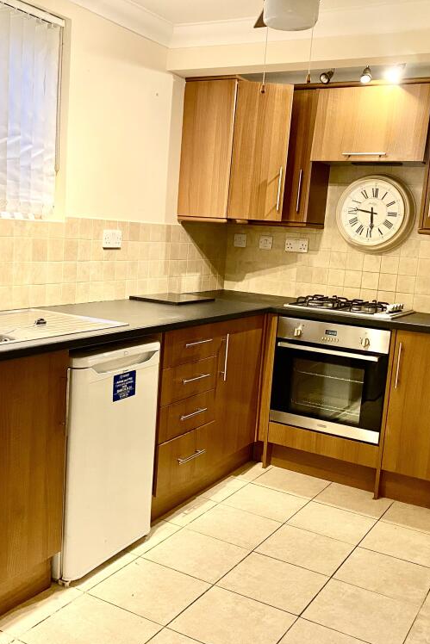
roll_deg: -3.4
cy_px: 330
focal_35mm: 37
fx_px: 663
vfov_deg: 51.9
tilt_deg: -9.1
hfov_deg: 35.8
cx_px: 172
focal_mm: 4.25
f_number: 1.8
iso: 250
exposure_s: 1/50
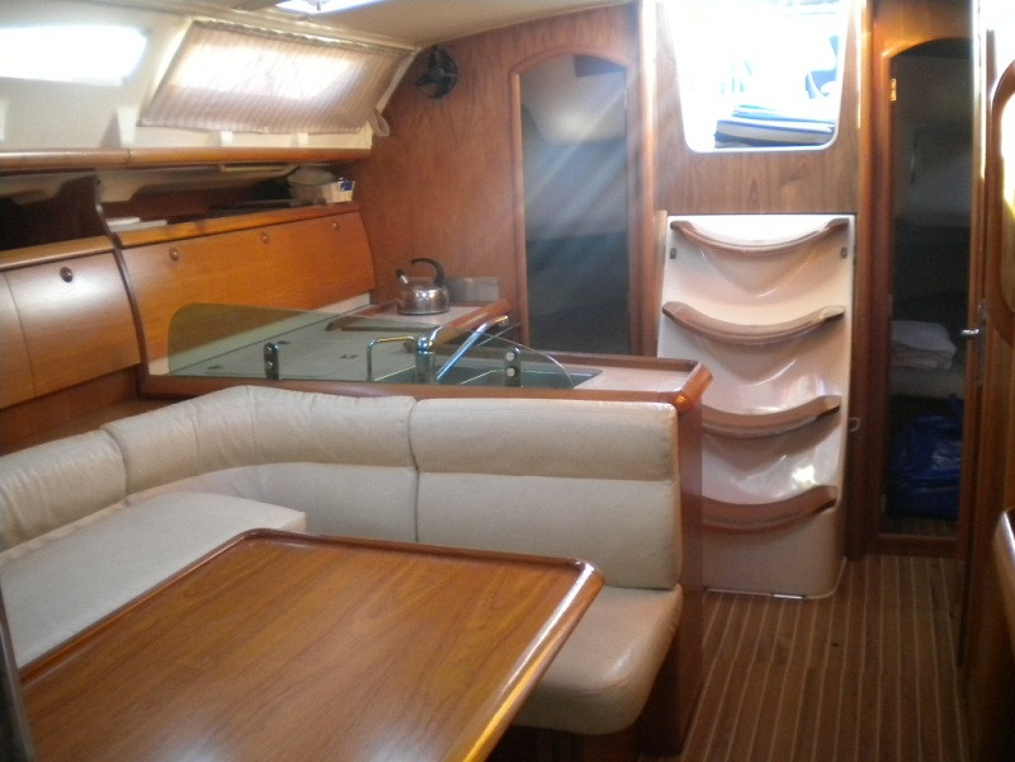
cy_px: 381
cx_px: 508
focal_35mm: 35
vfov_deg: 40.7
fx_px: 1026
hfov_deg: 52.6
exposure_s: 1/47.2
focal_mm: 6.3
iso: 400
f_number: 3.1
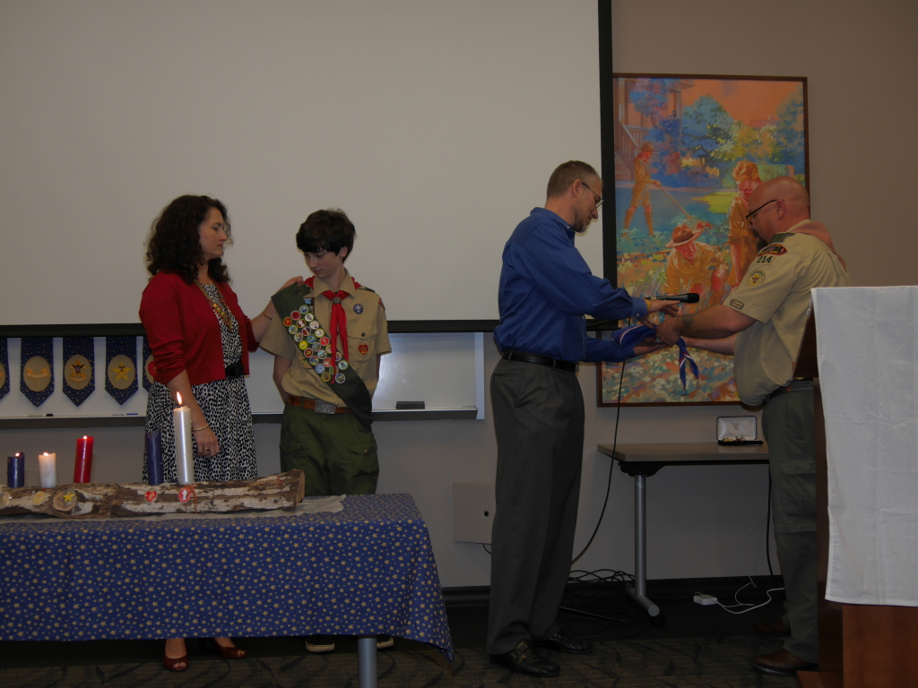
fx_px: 1008
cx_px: 459
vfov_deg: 37.7
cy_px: 344
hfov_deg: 49.0
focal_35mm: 38
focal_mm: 19
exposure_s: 1/60
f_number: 3.8
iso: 200
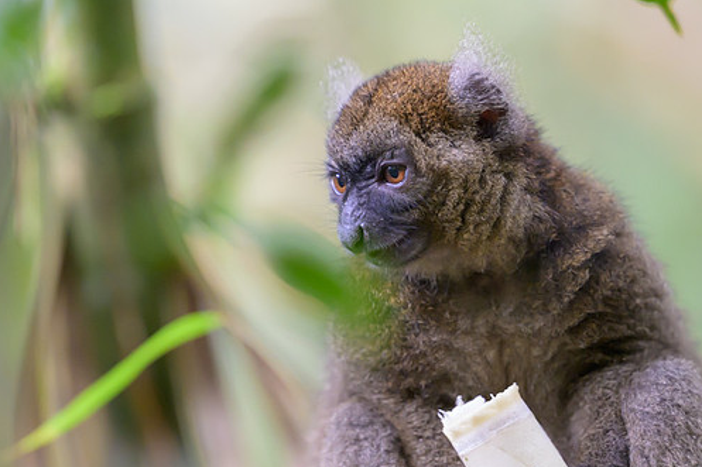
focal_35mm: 530
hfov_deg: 3.9
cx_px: 370
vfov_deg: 2.6
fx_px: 10331
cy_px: 234
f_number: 2.8
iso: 5000
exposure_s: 1/250
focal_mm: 400
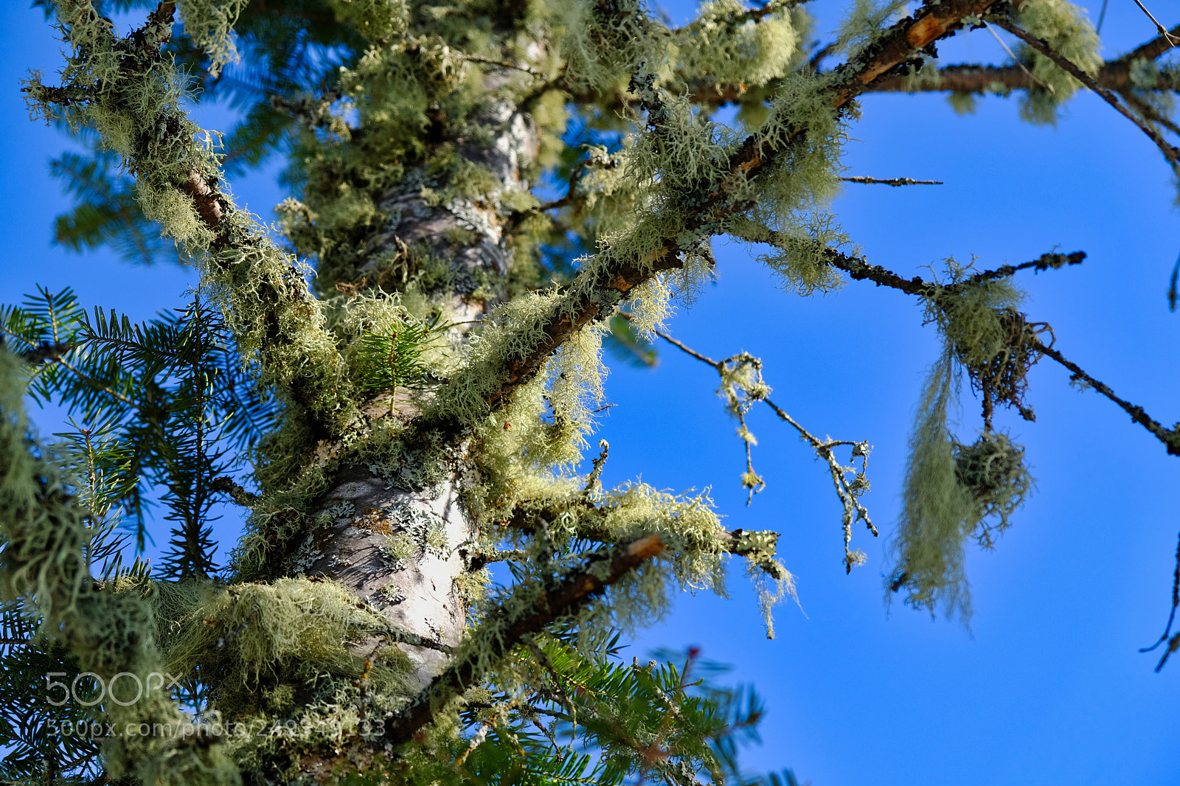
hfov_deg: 31.4
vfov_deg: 21.2
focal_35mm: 64
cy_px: 393
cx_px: 590
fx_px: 2097
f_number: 4
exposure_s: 1/800
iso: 200
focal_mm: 42.5
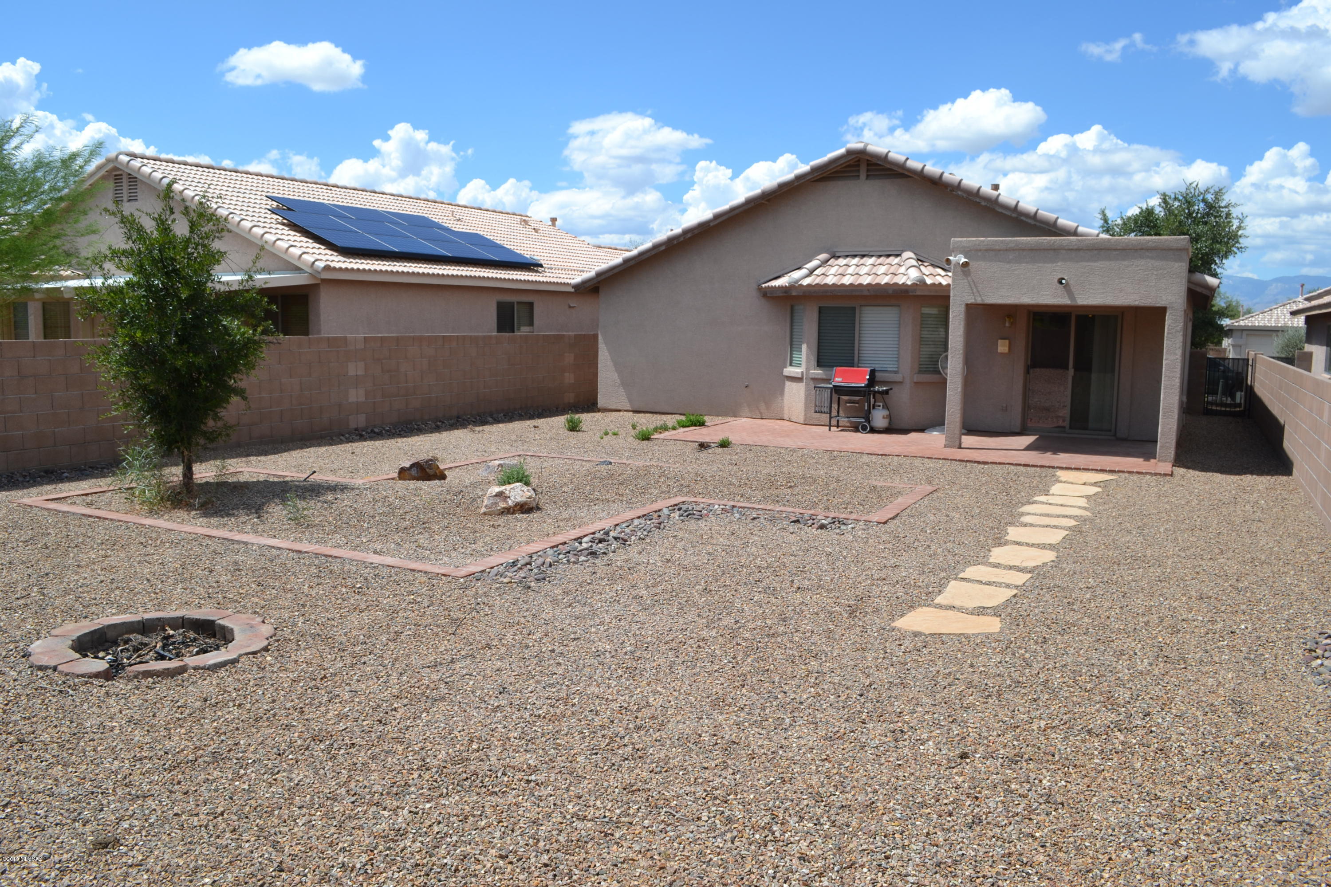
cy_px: 444
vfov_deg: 47.9
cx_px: 666
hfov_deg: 67.4
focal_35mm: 27
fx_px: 998
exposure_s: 1/250
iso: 100
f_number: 8
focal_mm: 18
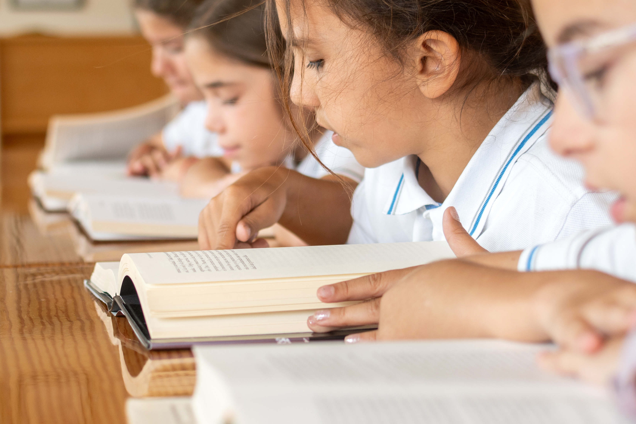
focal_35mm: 85
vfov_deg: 16.1
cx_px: 266
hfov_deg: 23.9
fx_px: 1498
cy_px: 171
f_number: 2.5
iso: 160
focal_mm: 35
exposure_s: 1/250
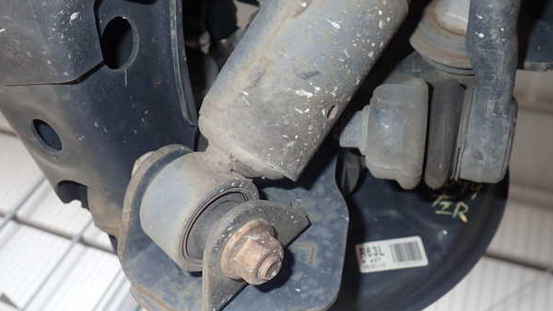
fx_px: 484
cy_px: 178
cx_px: 276
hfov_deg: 59.5
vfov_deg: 35.6
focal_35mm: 33
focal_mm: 5.5
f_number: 6.3
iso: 160
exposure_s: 1/30
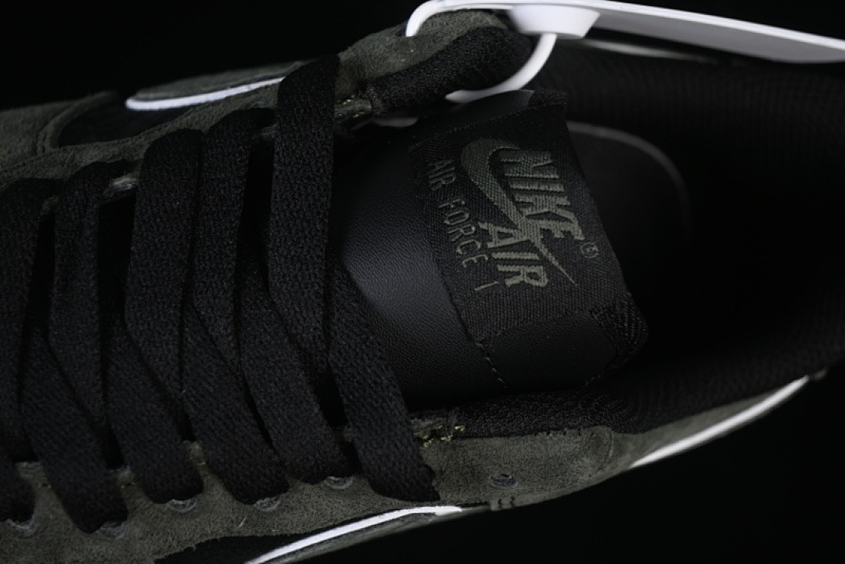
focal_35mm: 75
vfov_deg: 18.2
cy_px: 282
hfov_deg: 27.0
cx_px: 422
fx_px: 1760
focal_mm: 50
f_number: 6.3
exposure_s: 1/60
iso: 160
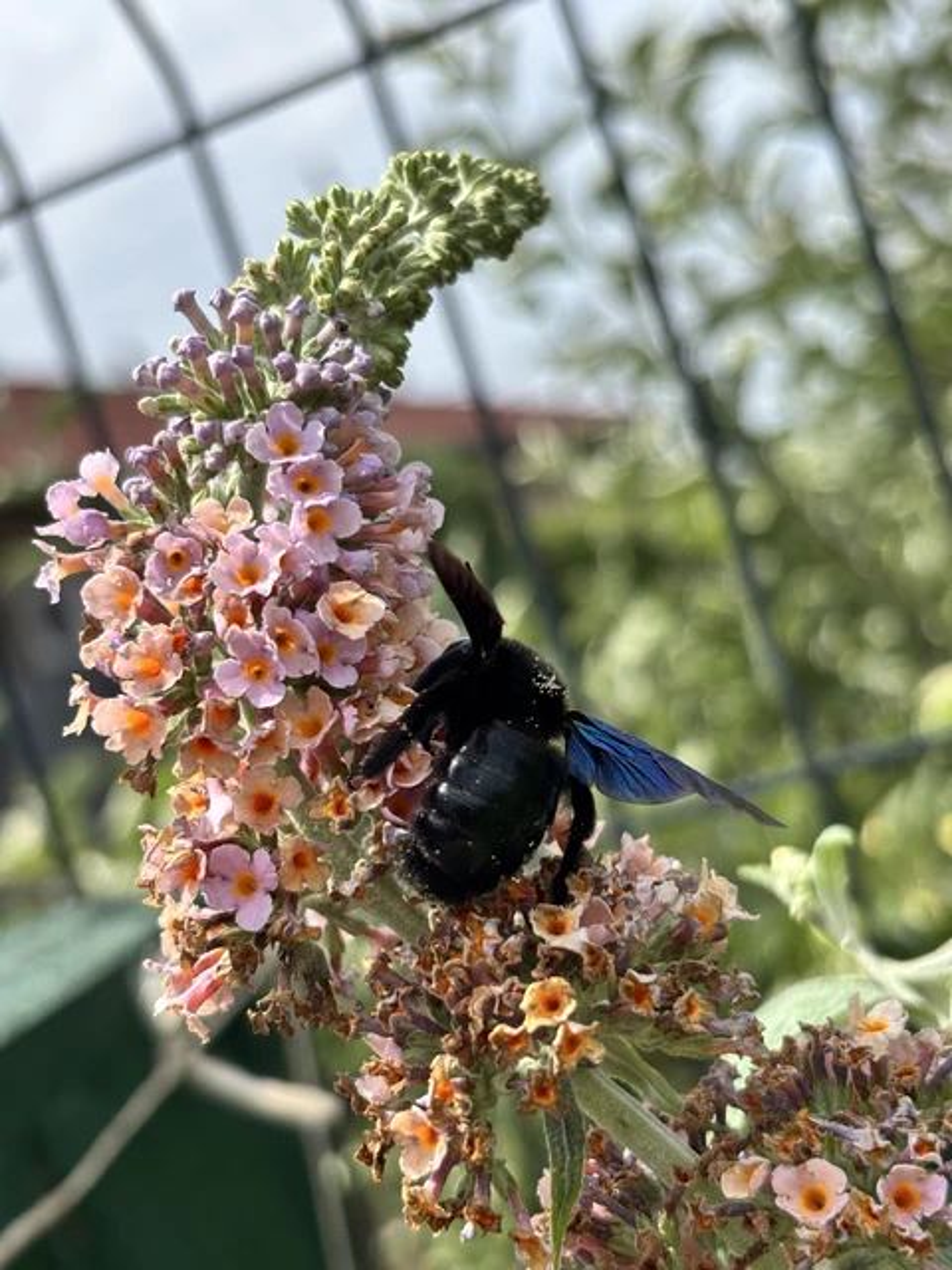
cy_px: 635
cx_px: 476
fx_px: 1907
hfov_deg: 28.0
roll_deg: +18.1
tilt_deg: -0.5
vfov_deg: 36.8
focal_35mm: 52
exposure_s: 1/1949
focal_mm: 5.96
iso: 32
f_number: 1.6
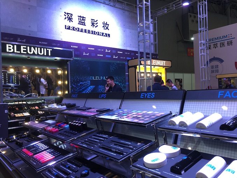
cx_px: 118
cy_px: 89
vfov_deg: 48.3
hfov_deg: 61.6
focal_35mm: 29
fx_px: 199
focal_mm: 4.15
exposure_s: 1/33
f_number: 2.2
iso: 25
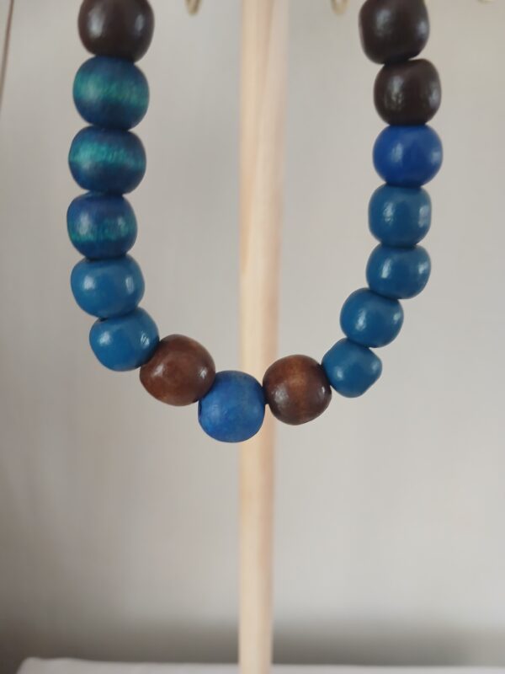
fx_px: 525
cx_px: 252
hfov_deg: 51.4
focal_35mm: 27
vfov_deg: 65.3
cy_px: 337
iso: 250
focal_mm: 3.98
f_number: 1.8
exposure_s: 1/25
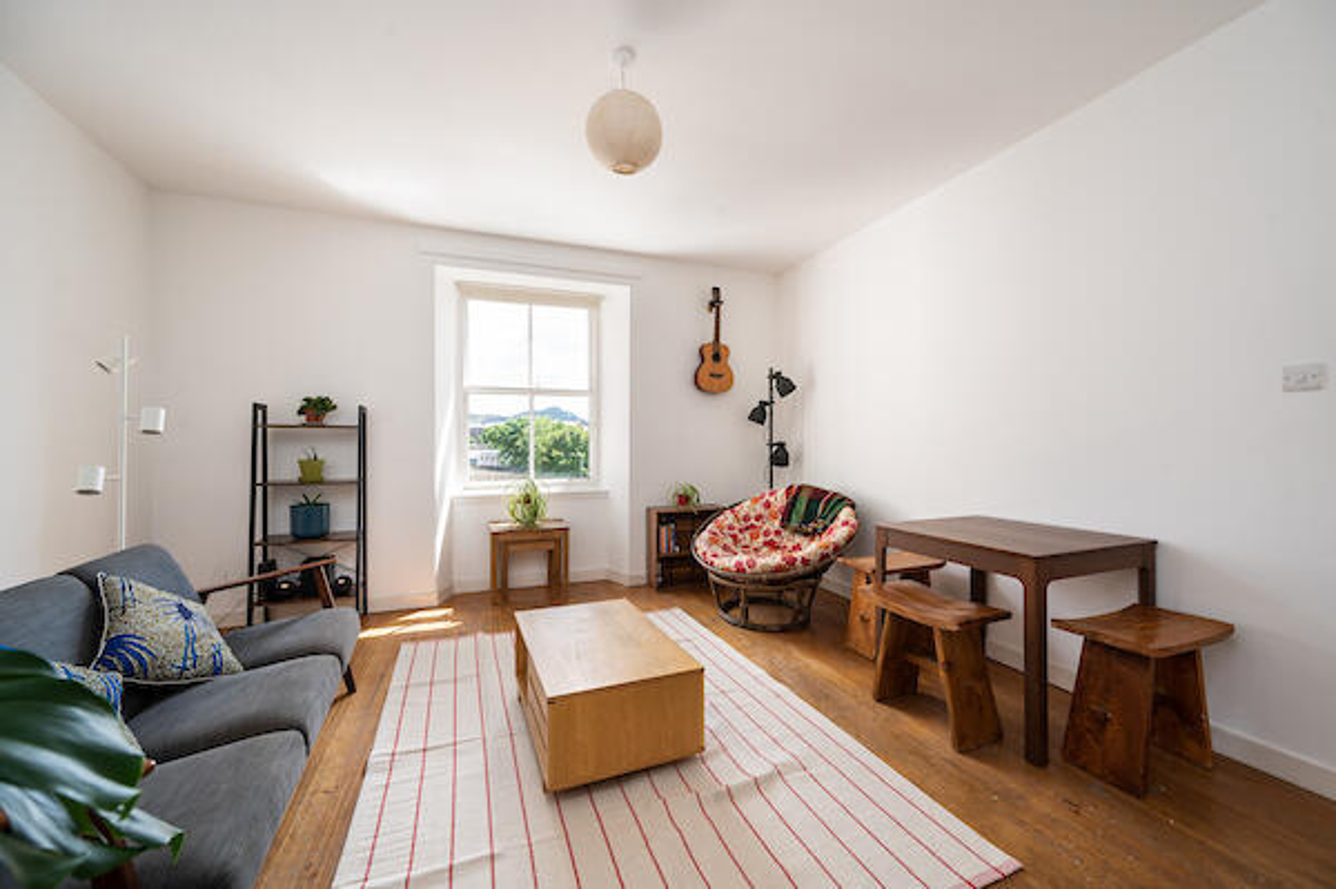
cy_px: 444
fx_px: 519
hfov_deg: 104.3
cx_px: 668
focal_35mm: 14
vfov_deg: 81.1
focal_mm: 14
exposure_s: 1/200
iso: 250
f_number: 7.1
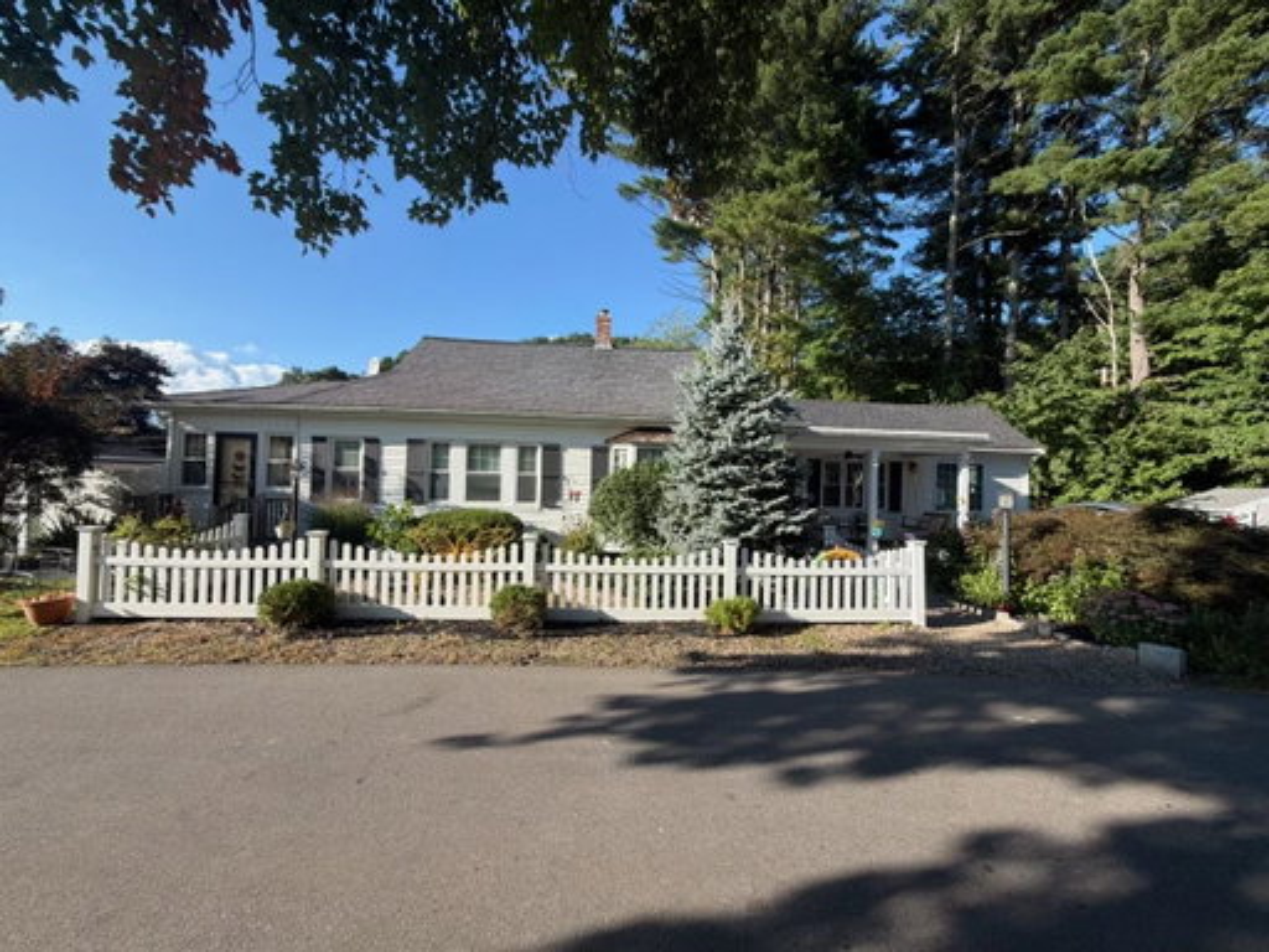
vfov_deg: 85.7
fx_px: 513
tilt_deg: +0.5
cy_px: 476
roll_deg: -1.7
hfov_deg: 102.1
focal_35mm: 14
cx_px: 634
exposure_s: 1/679
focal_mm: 2.22
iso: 40
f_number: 2.2
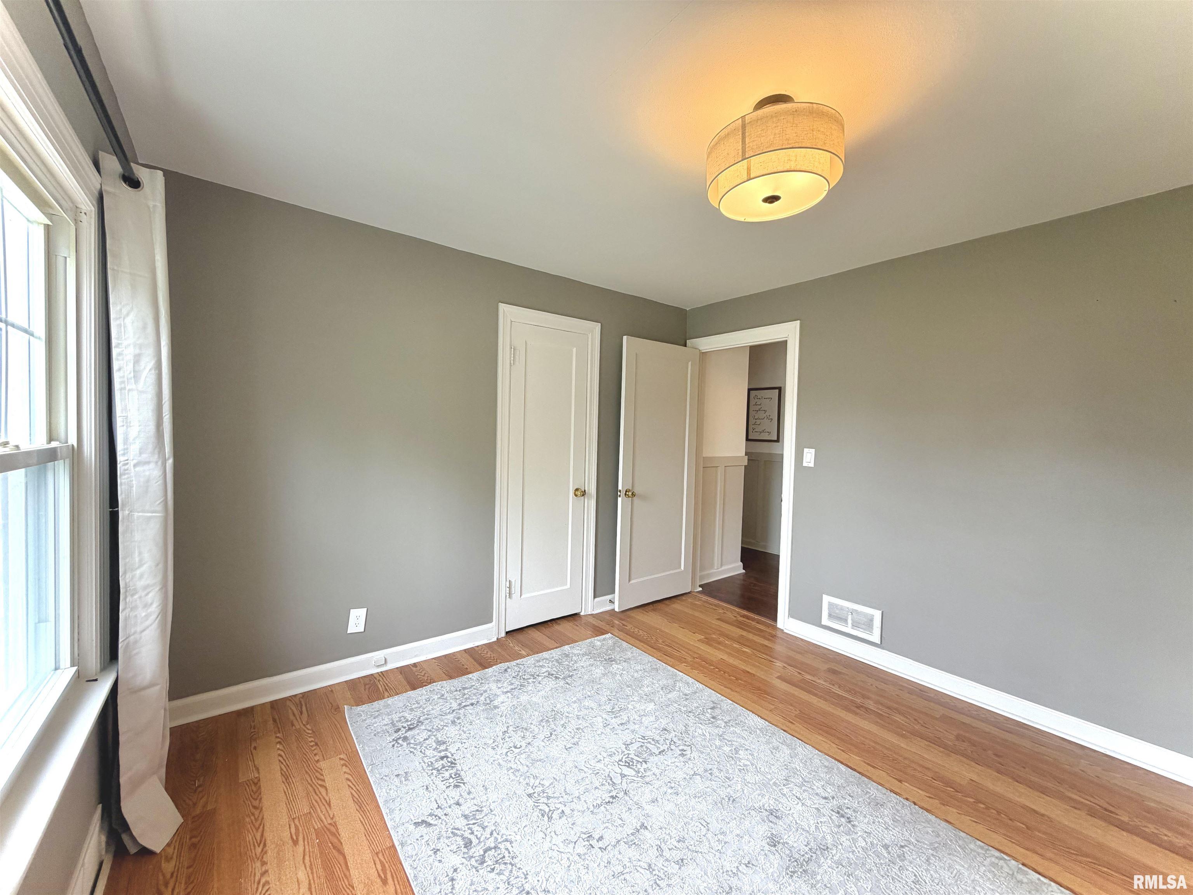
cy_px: 448
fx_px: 482
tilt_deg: -2.0
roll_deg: -1.4
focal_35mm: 14
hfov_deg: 102.1
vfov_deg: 85.7
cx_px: 596
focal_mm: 2.22
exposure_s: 1/120
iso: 100
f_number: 2.2
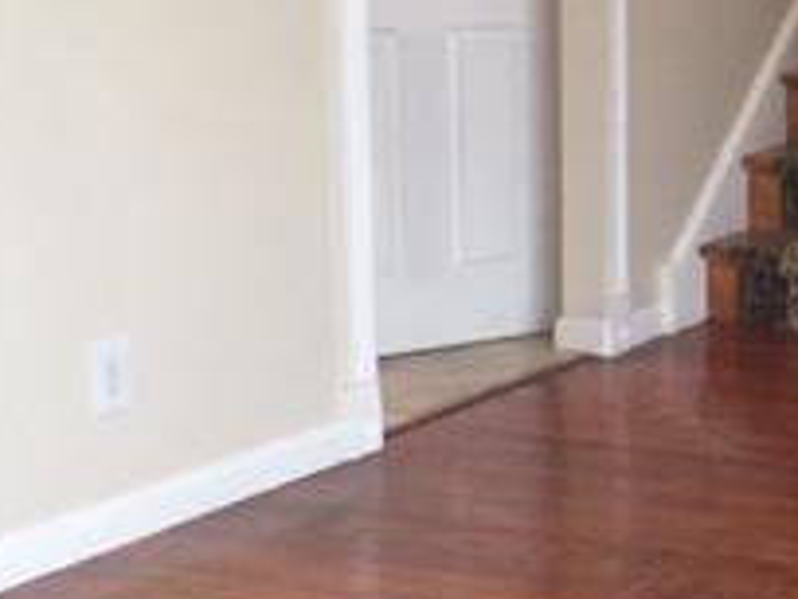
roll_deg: -1.3
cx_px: 1037
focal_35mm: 91
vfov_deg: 16.2
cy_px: 215
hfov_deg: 19.8
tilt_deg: -10.6
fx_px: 2098
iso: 200
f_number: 2.2
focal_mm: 4.15
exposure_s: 1/30
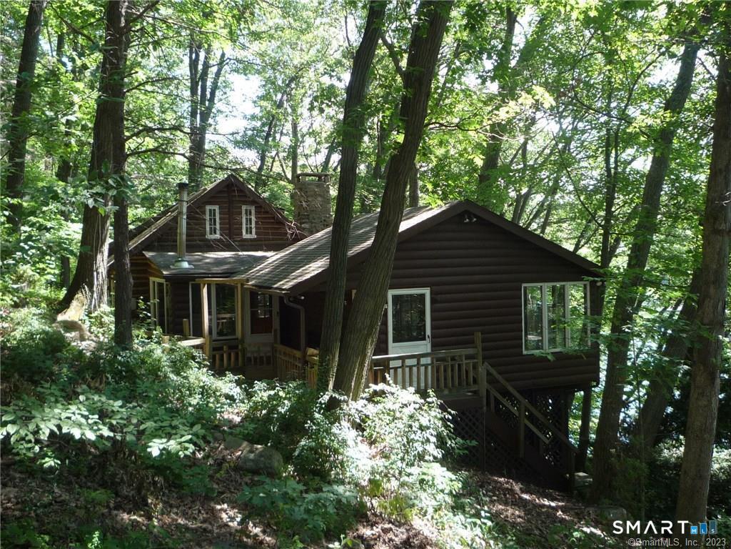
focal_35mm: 33
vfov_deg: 42.9
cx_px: 366
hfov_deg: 55.4
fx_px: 697
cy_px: 274
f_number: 2.8
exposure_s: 1/80
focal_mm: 4.4
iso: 100
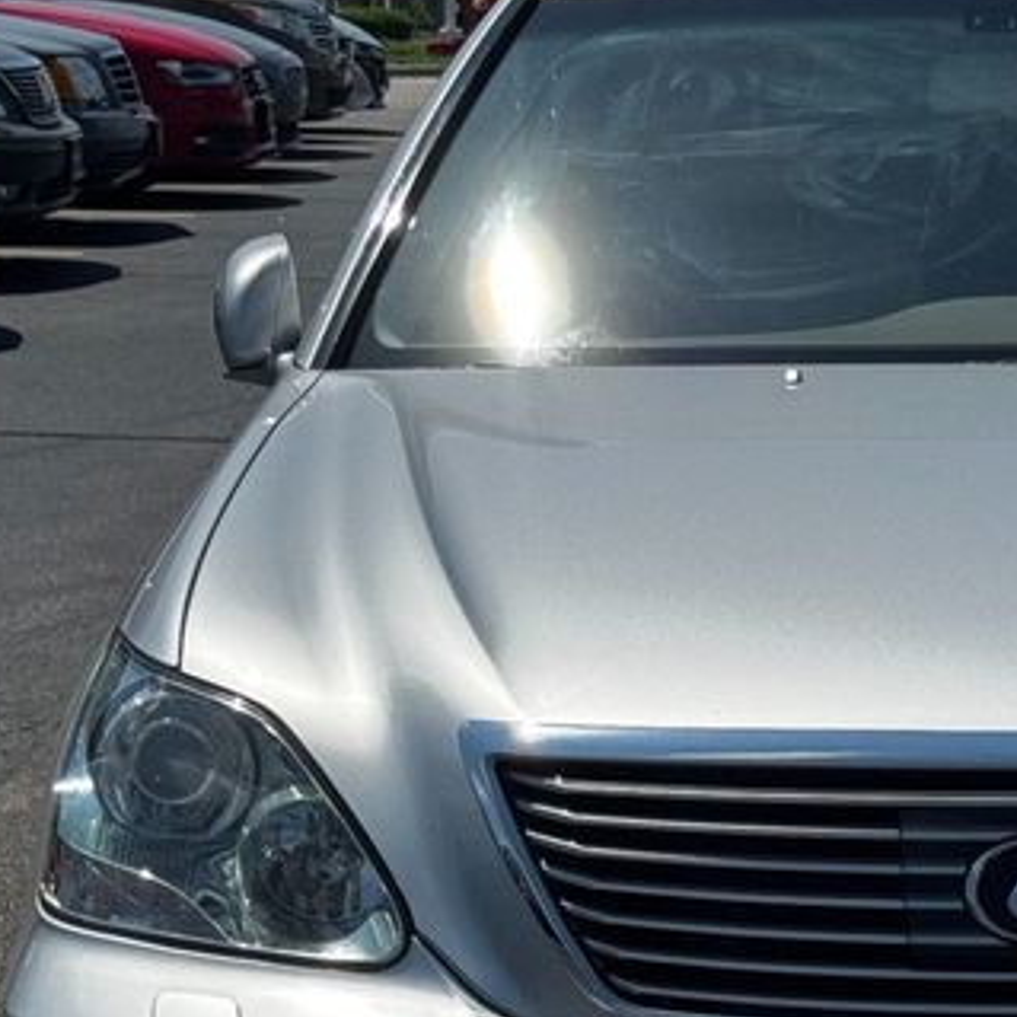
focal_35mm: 136
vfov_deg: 12.8
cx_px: 976
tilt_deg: -10.8
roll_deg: -0.6
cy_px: 819
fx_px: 4521
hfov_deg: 12.7
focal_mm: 6.76
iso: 80
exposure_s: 1/9009
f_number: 1.78
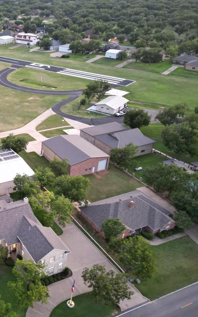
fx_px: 311
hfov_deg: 31.9
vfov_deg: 54.0
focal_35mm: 36
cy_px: 151
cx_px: -11
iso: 560
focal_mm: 6.72
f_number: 1.7
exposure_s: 1/15
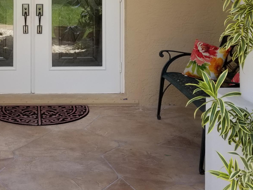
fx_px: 482
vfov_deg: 21.4
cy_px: -3
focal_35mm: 66
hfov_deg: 28.7
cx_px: 45
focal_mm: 4.25
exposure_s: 1/502
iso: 50
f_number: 1.7
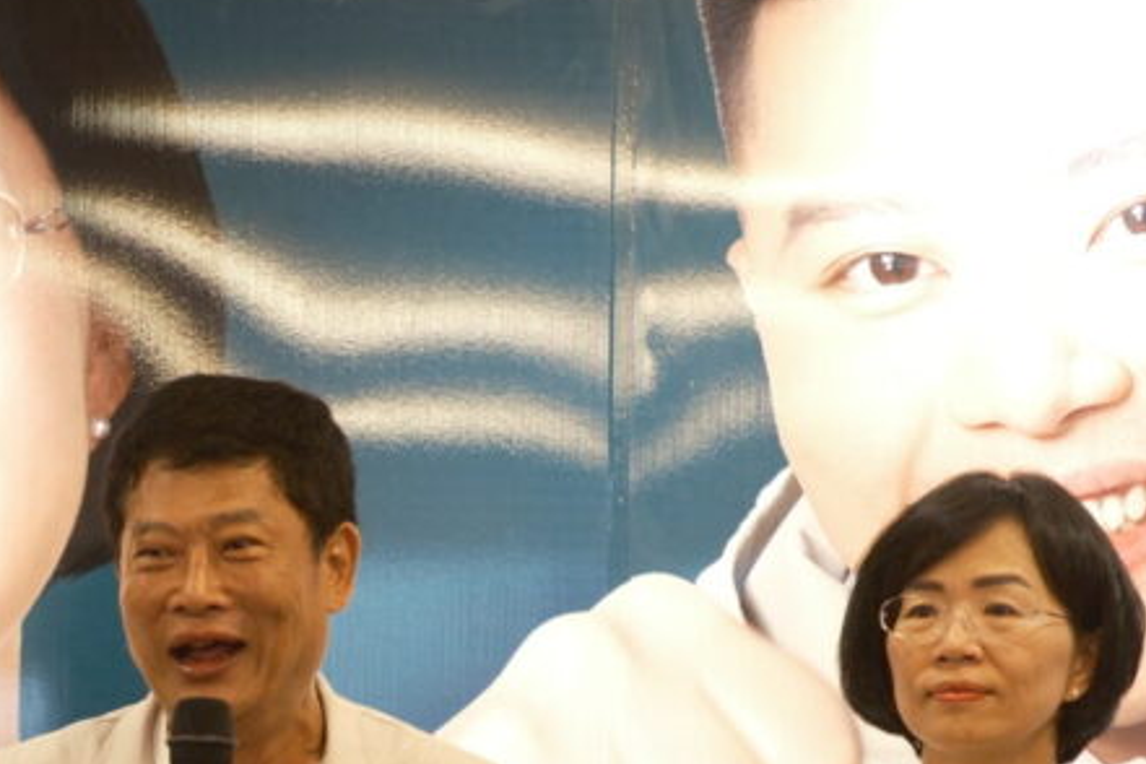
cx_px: 153
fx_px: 5539
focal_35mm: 174
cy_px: 703
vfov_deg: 7.9
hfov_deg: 11.7
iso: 800
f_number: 2.8
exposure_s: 1/180
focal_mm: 50
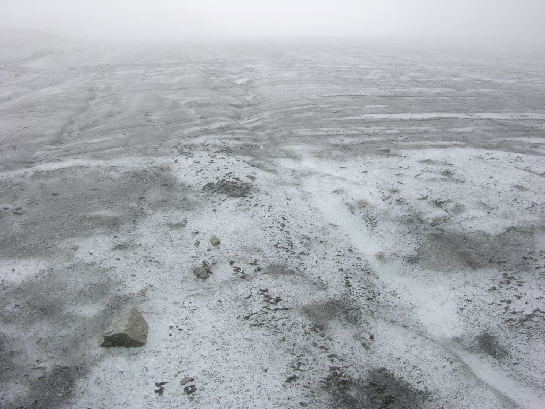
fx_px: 551
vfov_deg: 40.7
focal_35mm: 35
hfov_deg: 52.6
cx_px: 272
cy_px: 204
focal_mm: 8.9
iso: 50
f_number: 6.3
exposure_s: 1/211
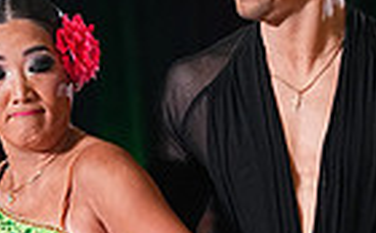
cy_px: 471
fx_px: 5494
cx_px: 197
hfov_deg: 3.9
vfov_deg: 2.4
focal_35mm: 537
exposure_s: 1/400
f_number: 5
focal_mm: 127
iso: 8000
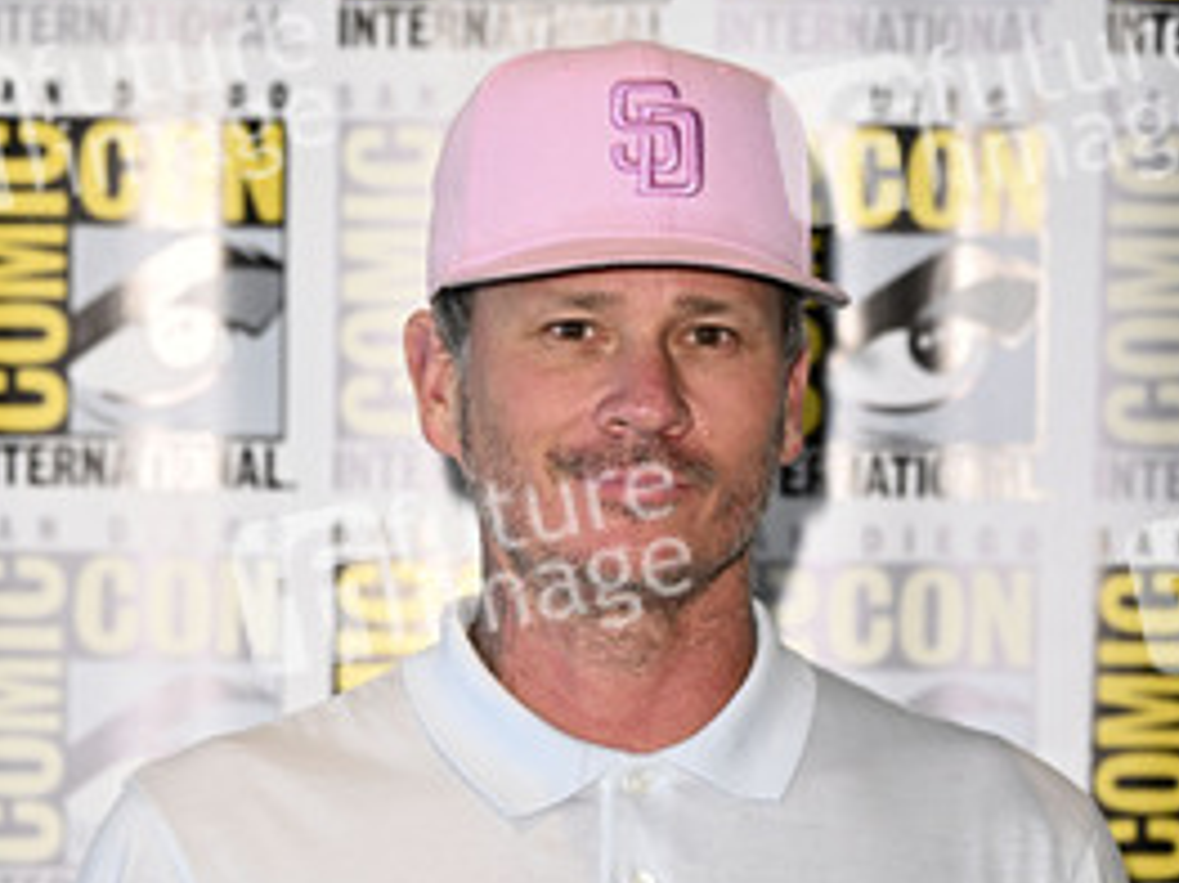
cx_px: 592
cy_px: 793
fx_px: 4732
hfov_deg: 14.2
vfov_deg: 10.6
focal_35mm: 139
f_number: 4.5
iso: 1250
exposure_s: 1/250
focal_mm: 95
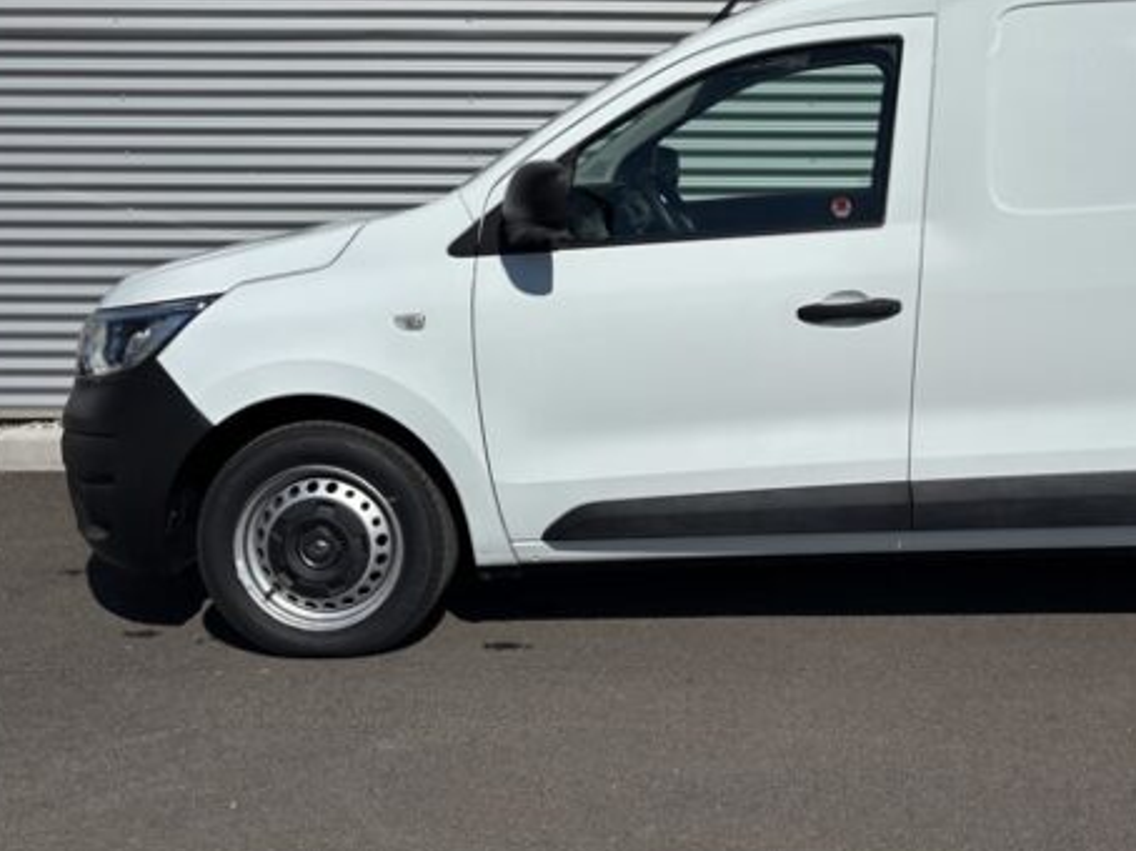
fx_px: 1443
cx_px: 846
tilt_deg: -6.6
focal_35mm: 44
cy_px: 248
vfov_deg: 32.4
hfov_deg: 41.7
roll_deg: +0.3
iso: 50
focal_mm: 5.96
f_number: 1.6
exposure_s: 1/12195
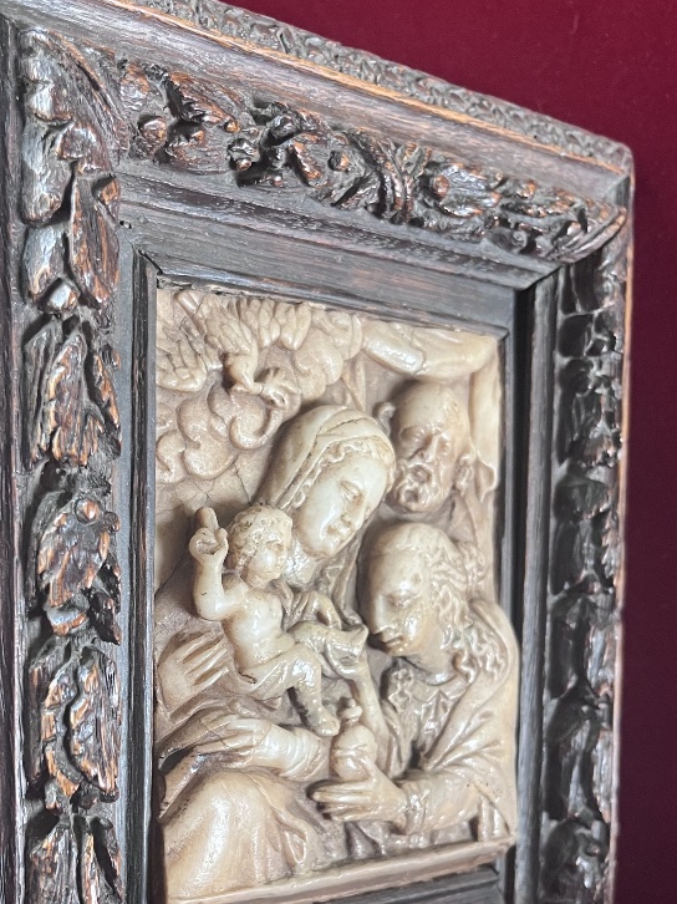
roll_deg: +0.3
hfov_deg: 33.1
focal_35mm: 43
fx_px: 1122
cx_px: 194
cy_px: 619
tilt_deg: -6.2
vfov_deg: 43.1
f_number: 1.6
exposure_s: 1/60
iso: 320
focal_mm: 5.1
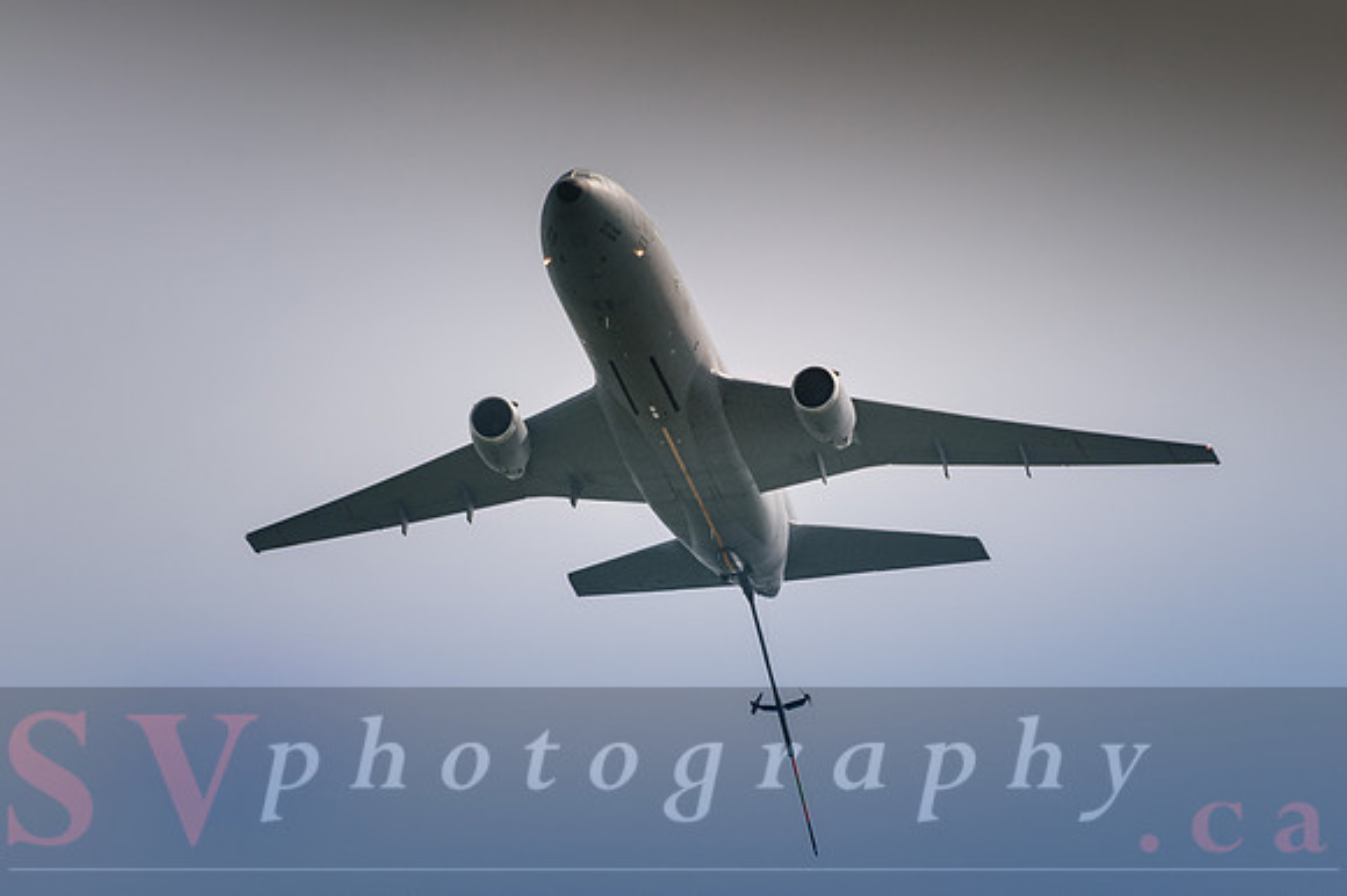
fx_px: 28045
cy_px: 448
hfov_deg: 2.8
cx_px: 674
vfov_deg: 1.8
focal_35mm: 750
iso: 160
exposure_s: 1/2000
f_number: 5.6
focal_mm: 500
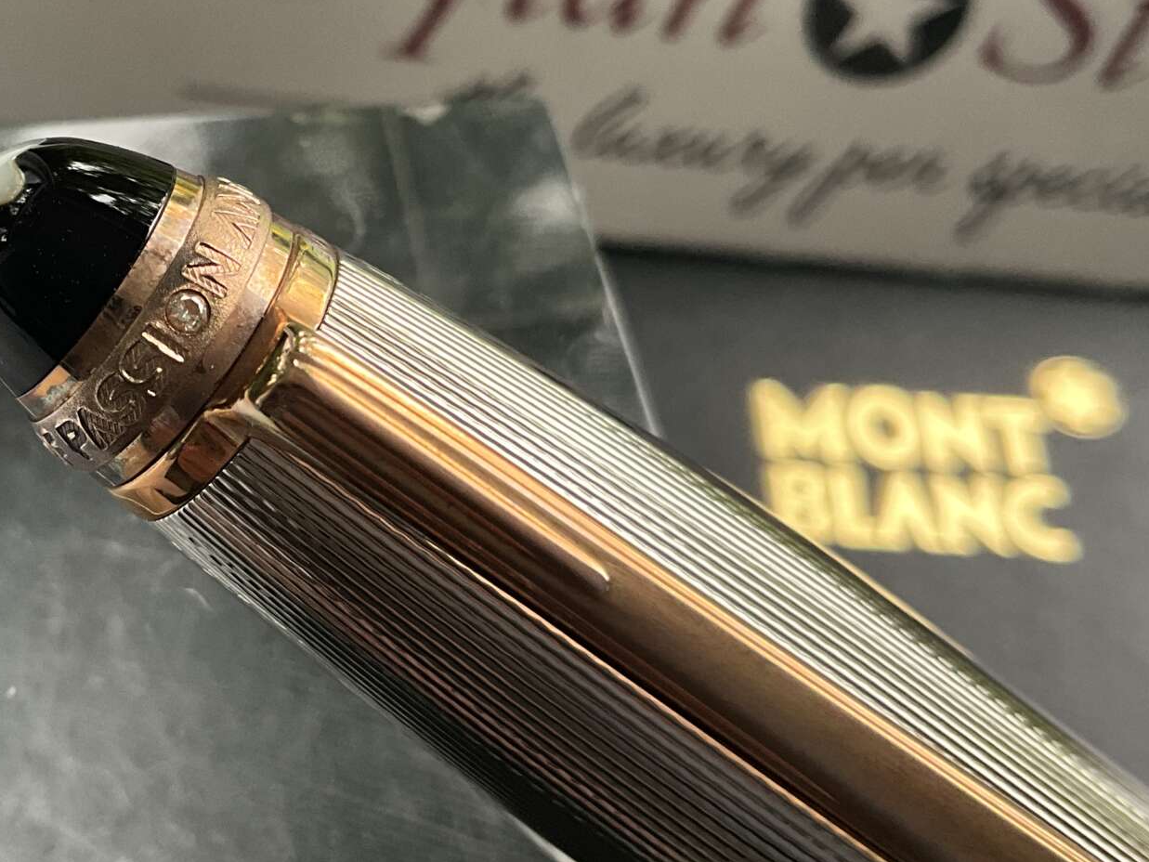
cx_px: 334
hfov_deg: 31.8
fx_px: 1992
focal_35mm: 60
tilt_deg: -57.6
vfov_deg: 24.4
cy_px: 338
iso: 64
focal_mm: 3
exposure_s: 1/122
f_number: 1.8
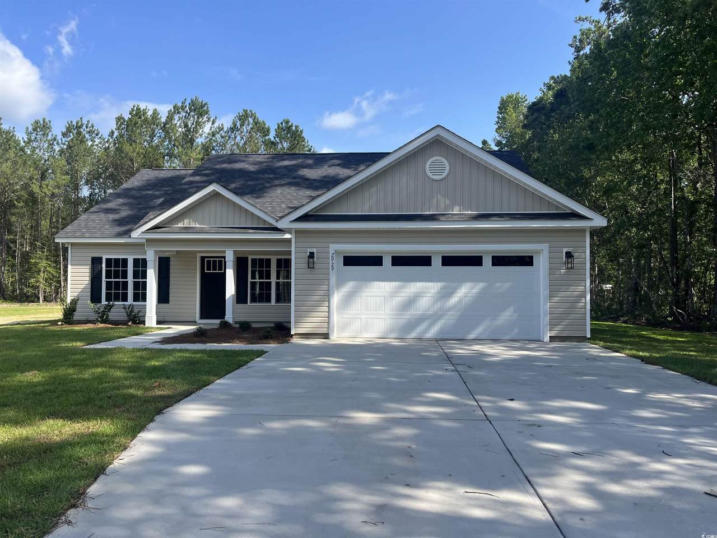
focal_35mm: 26
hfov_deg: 67.3
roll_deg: -0.1
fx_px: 539
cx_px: 358
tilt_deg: +2.6
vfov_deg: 53.1
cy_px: 269
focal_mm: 5.1
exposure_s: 1/1890
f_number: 1.6
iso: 50
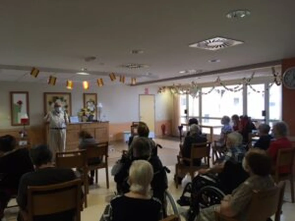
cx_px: 148
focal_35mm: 29
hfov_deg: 61.7
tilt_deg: -1.2
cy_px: 110
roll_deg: +1.0
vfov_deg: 48.2
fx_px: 247
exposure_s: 1/33
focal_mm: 4.15
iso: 50
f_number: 2.2
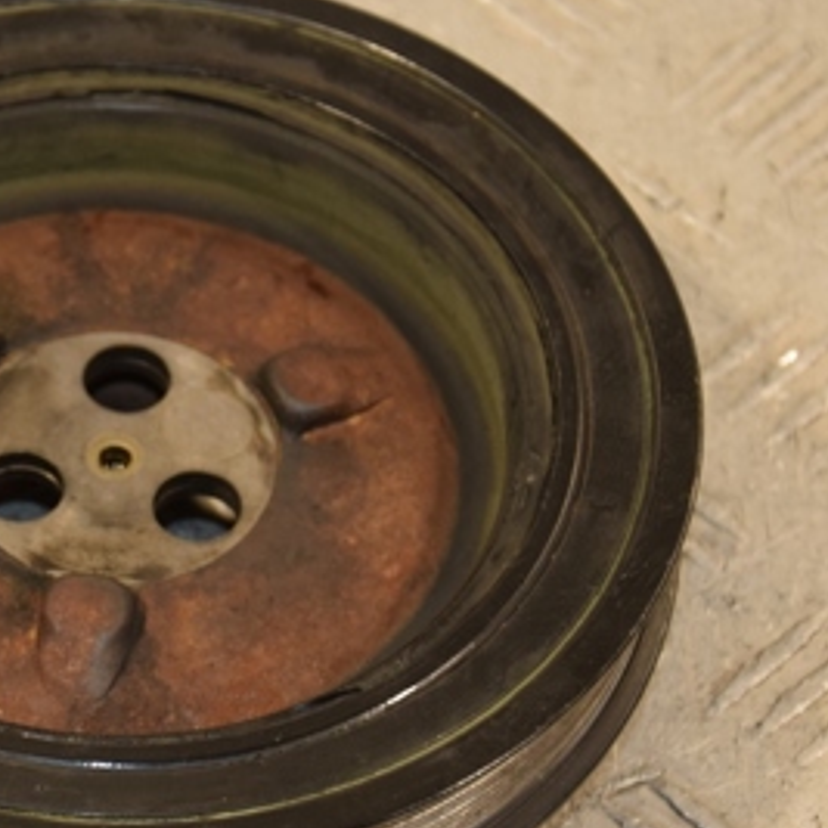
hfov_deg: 9.8
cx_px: 59
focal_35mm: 177
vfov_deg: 9.9
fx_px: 4790
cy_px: 490
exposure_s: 1/125
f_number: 5
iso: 800
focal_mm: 58
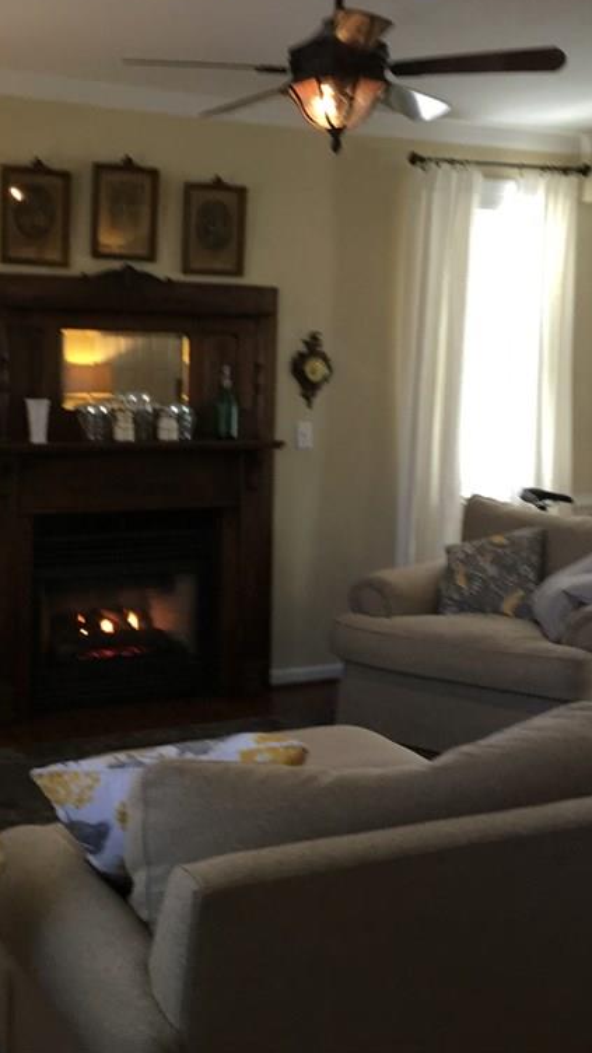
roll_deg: +0.2
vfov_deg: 47.4
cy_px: 518
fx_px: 1200
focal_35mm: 43
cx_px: 213
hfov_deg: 27.6
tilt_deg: -7.2
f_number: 2.2
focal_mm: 4.15
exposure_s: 1/15
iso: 50
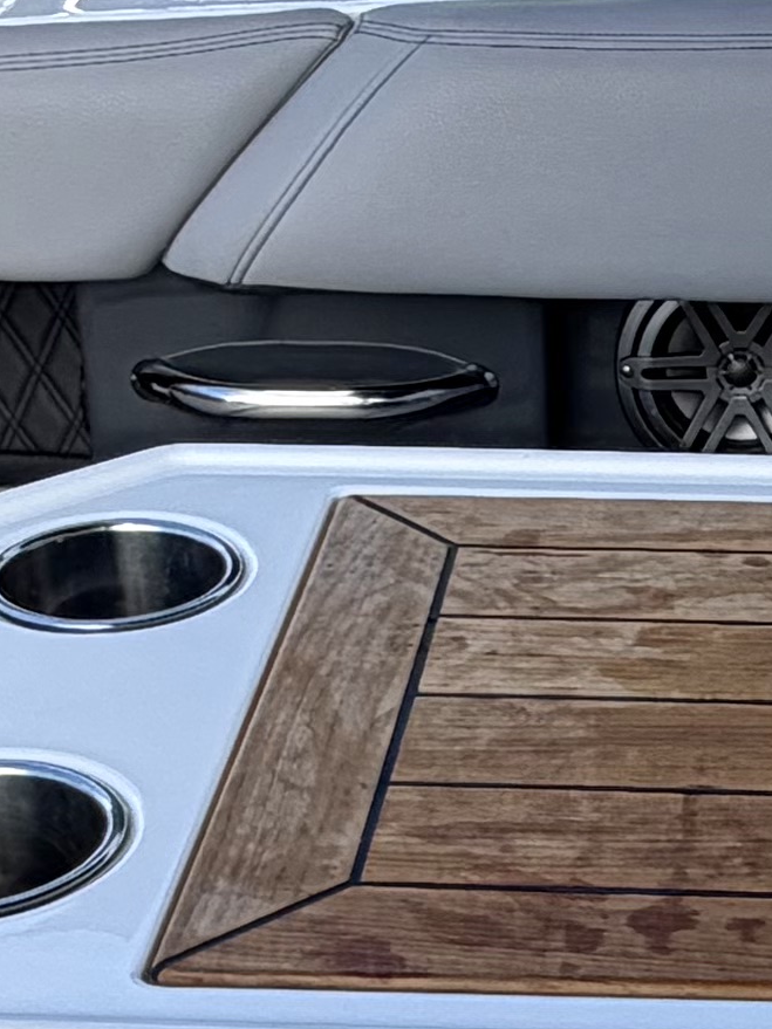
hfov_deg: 15.9
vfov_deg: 21.3
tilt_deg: -33.1
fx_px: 2707
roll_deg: -3.8
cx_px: 774
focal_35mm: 91
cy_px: 800
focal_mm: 2.22
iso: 40
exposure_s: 1/644
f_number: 2.2
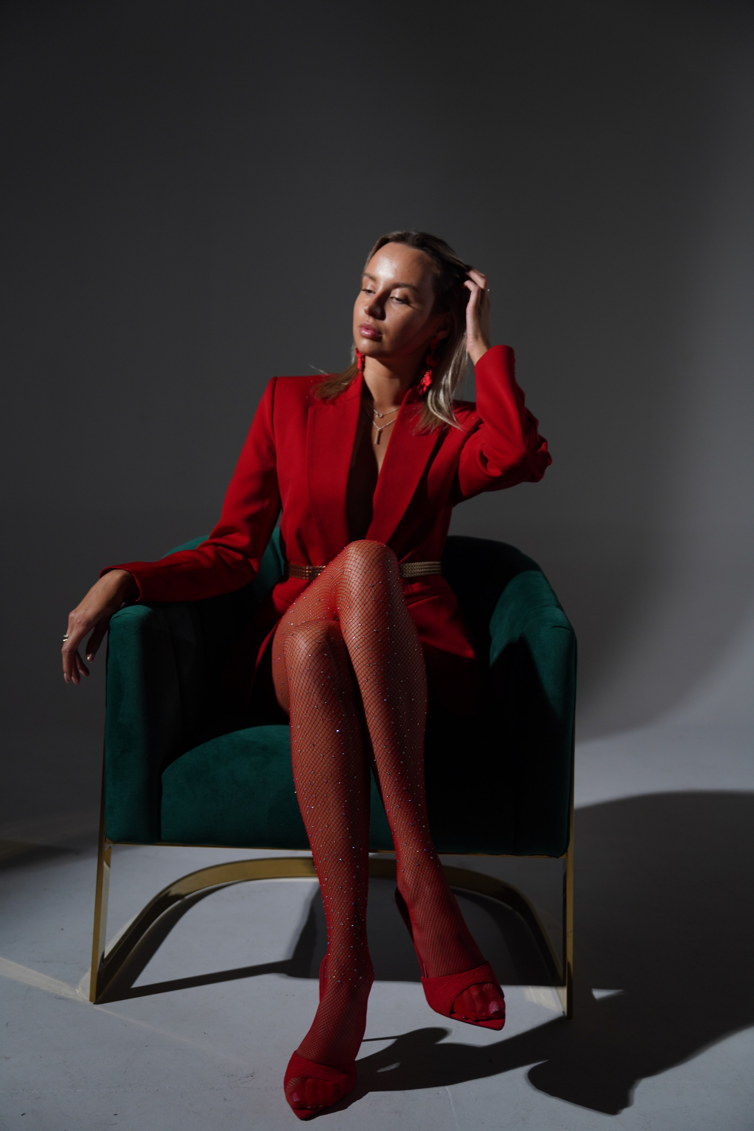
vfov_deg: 54.4
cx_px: 377
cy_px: 566
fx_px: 1099
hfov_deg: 37.9
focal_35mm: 35
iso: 250
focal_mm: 35
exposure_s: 1/160
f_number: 2.8
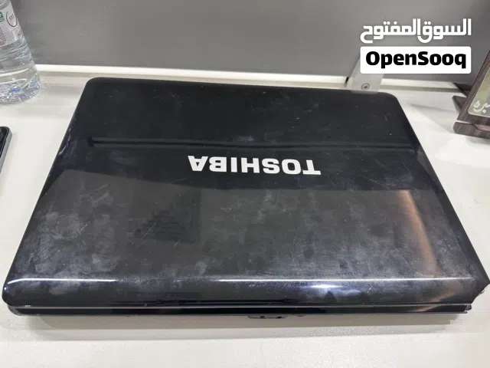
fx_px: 340
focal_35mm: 24
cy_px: 184
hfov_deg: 71.6
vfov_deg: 56.8
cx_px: 245
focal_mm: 6.86
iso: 250
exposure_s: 1/60
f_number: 1.78
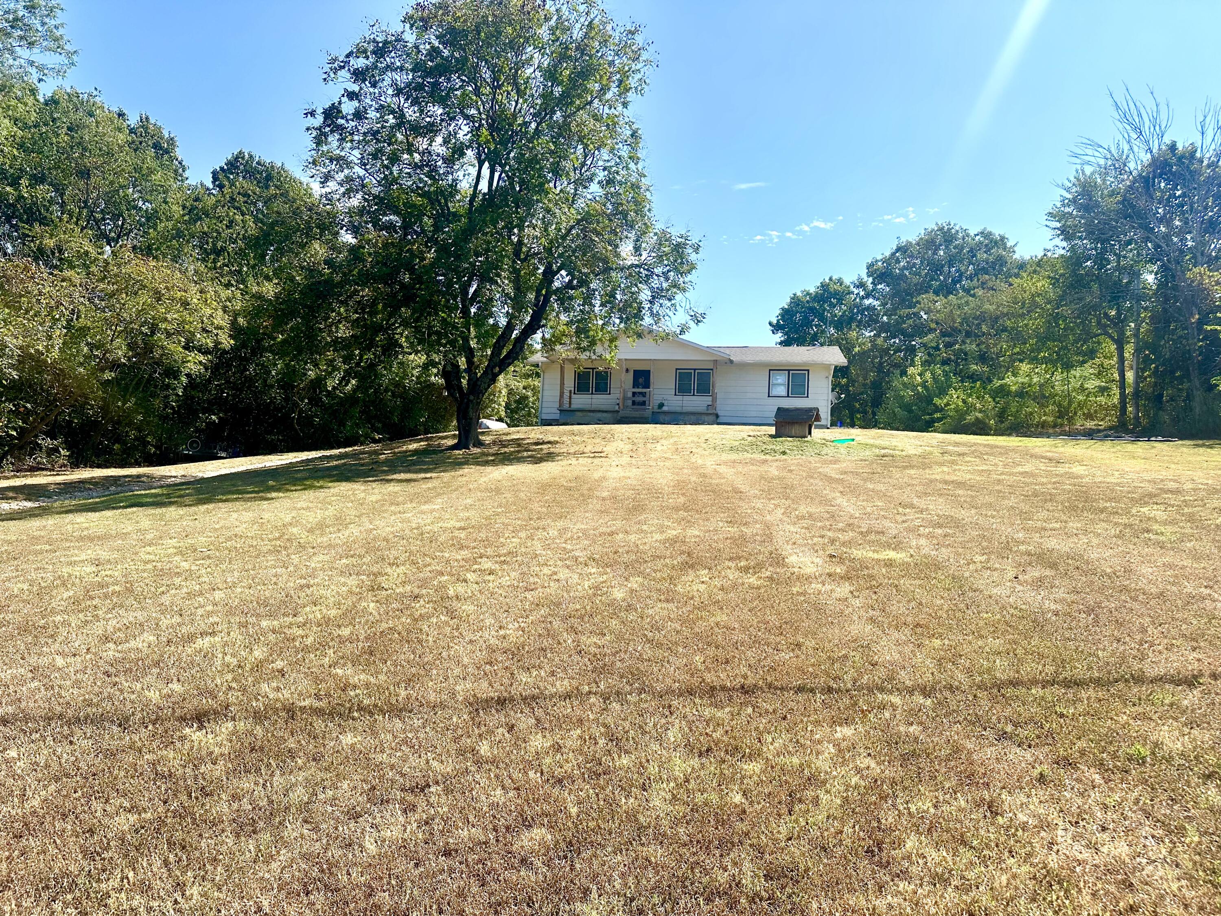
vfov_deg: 56.8
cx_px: 610
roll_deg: -1.9
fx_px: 847
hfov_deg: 71.6
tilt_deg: +2.2
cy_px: 458
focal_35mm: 24
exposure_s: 1/3247
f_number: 1.78
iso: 80
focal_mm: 6.86
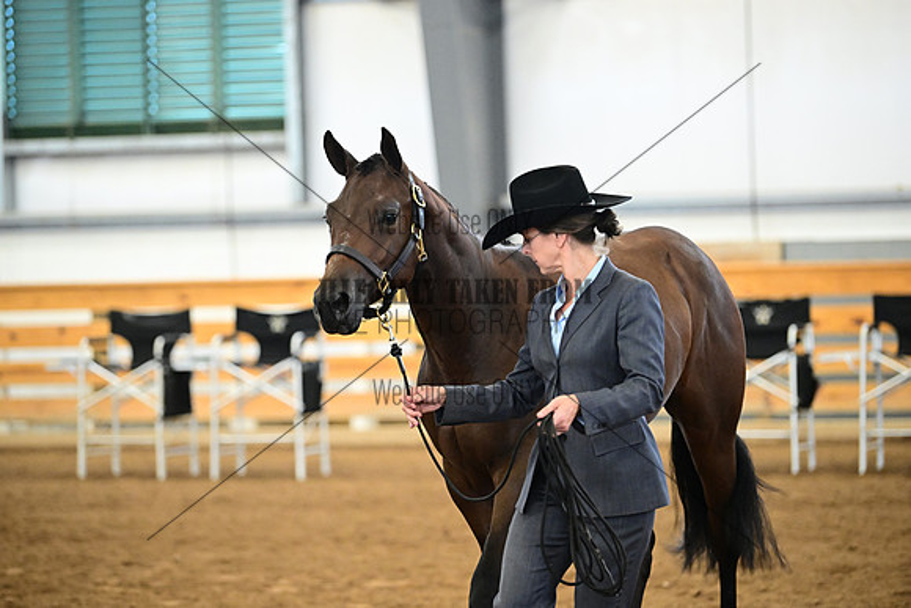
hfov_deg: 13.2
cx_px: 456
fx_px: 3923
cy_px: 304
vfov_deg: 8.9
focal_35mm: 155
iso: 6400
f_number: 3.2
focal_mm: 155
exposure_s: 1/404
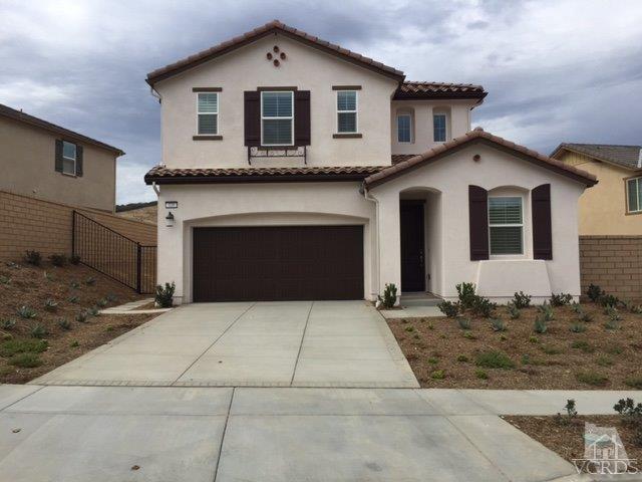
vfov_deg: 48.2
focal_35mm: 29
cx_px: 321
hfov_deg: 61.7
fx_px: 538
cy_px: 241
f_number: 2.2
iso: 32
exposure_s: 1/2198
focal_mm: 4.15
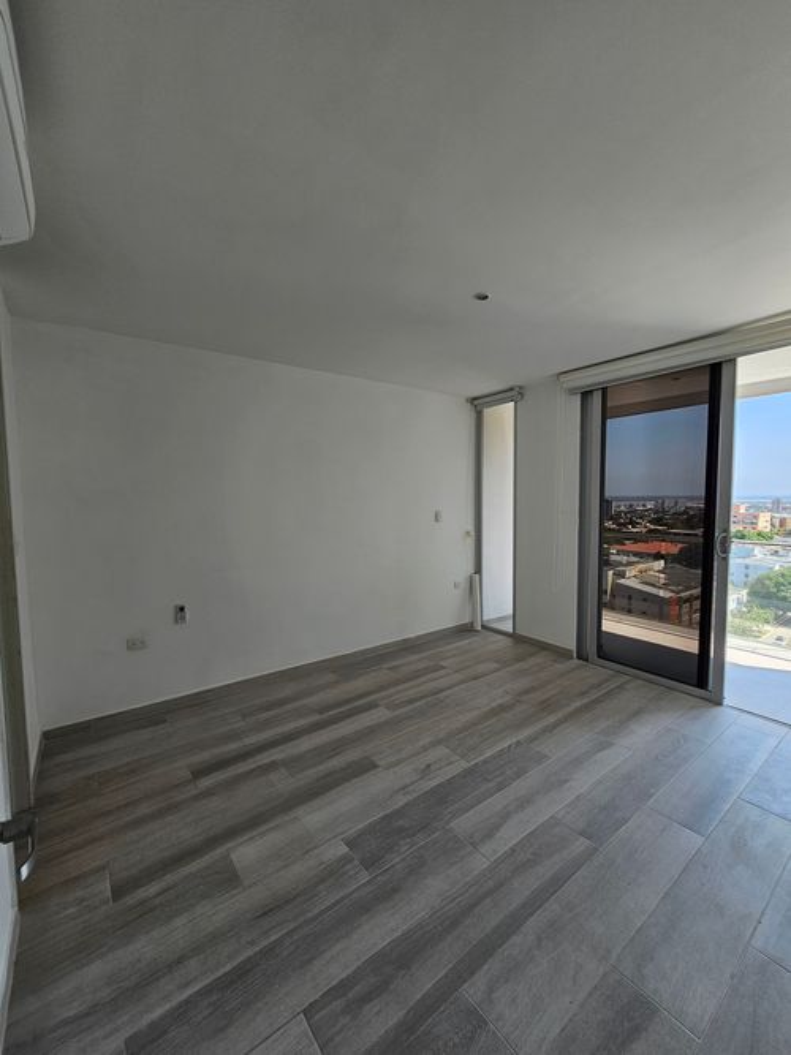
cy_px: 528
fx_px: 396
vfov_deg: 106.2
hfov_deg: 89.9
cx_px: 396
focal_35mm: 13
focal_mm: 2.2
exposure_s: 1/209
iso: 50
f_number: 2.2
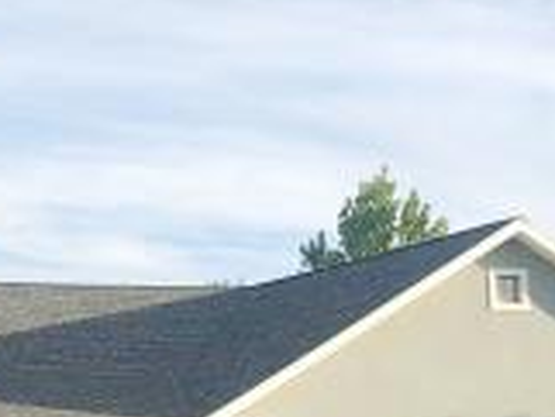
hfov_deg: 16.5
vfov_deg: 13.3
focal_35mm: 111
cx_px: -214
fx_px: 1781
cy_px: 307
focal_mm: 3.99
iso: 20
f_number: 1.8
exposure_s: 1/1230
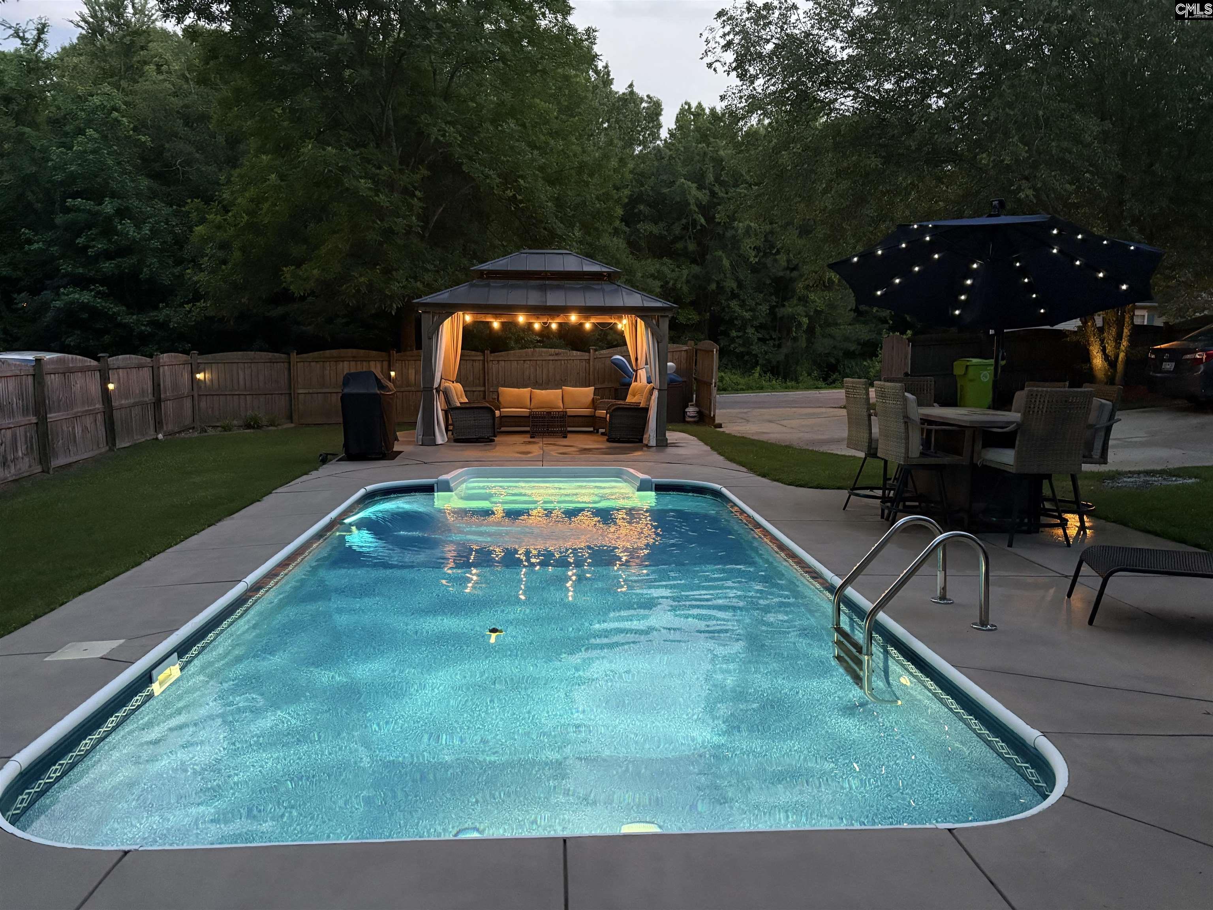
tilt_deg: -6.9
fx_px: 911
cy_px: 455
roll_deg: -0.2
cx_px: 606
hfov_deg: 67.3
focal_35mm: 26
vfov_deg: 53.1
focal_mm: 5.96
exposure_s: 1/30
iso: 640
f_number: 1.6
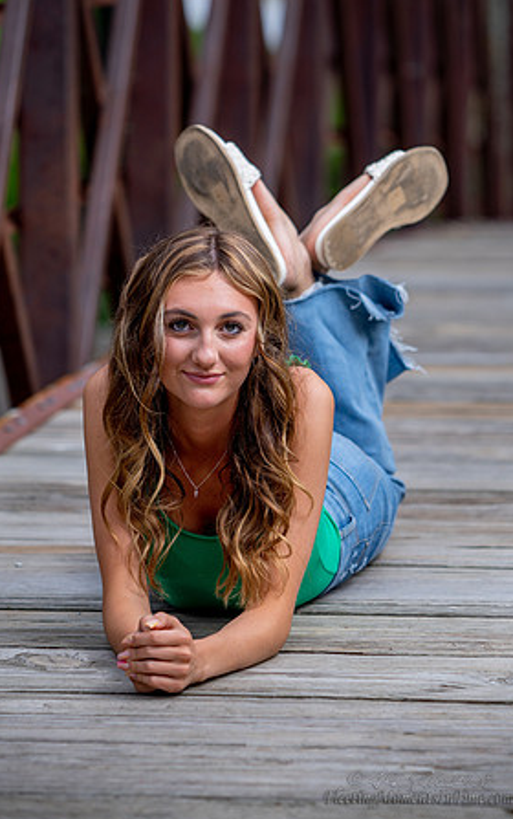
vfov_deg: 10.2
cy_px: 409
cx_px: 253
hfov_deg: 6.4
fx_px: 4578
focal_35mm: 205
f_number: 4
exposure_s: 1/200
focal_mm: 200
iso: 100
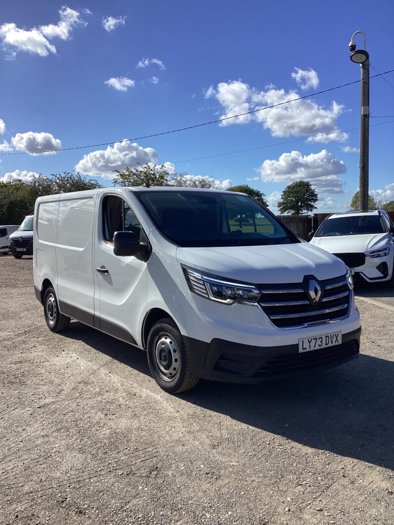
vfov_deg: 58.3
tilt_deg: -4.6
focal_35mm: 31
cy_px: 262
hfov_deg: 45.5
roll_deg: +0.8
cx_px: 197
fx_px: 470
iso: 25
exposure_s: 1/1773
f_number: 2.4
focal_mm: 3.3
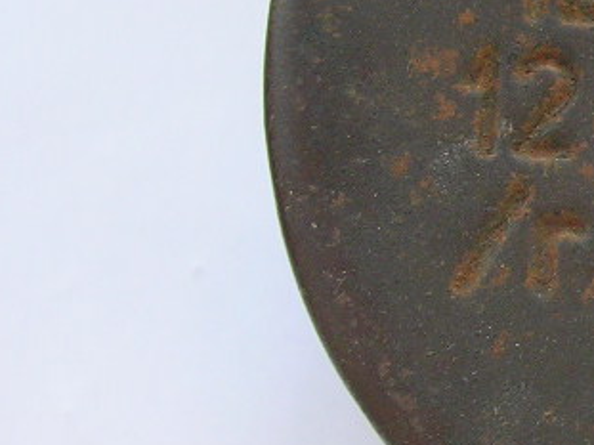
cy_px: 197
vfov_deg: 11.8
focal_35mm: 125
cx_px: 867
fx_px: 2144
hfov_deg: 14.8
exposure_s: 1/36.4
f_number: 2.8
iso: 50
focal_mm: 5.8
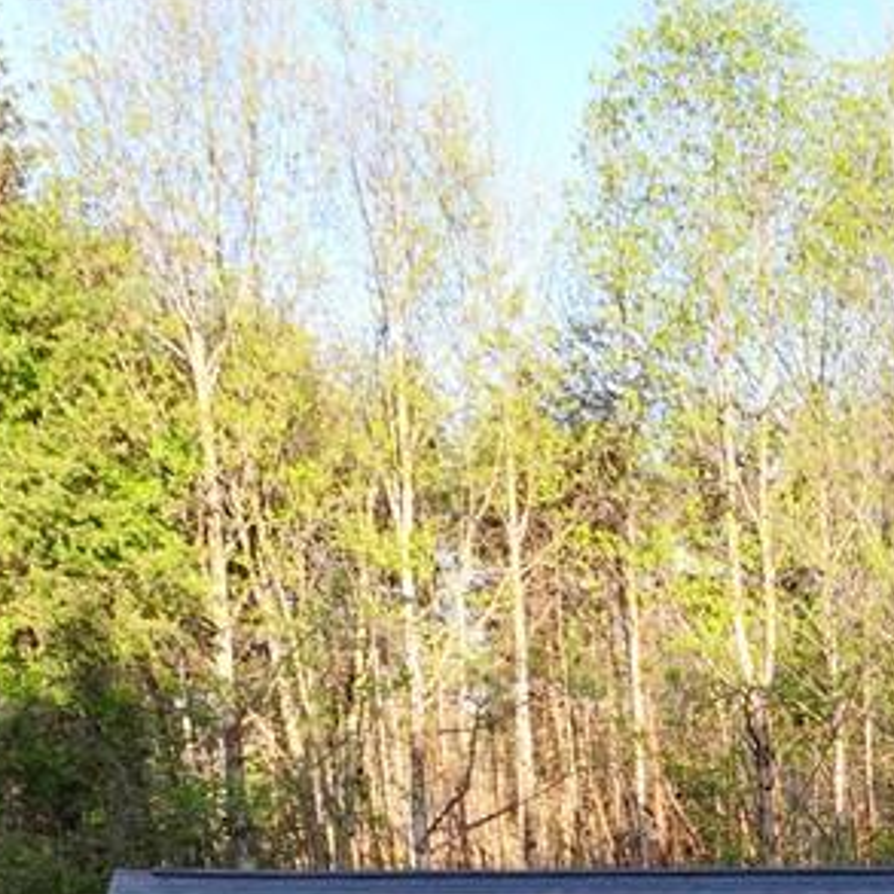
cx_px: 1272
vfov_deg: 21.2
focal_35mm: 74
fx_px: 2162
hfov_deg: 20.5
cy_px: 1152
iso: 200
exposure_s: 1/80
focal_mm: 12.3
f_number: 2.8
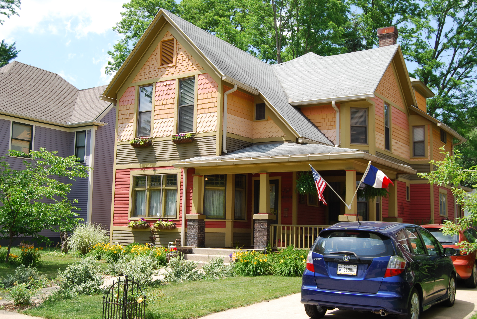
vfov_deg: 34.3
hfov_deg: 49.5
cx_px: 238
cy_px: 160
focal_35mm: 39
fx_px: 517
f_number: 7.1
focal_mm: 26
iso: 100
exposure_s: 1/200
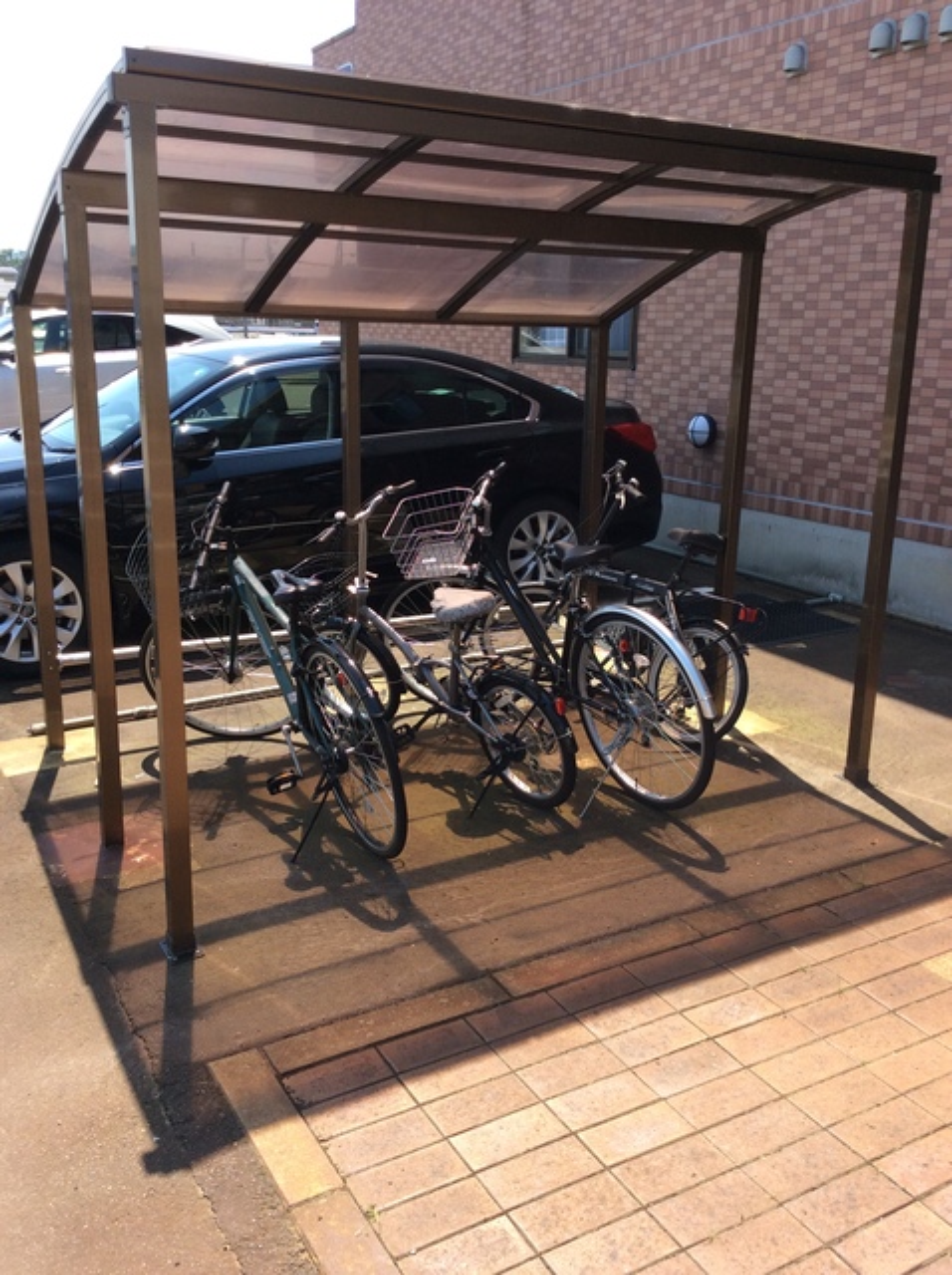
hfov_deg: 44.1
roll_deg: -1.1
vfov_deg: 56.9
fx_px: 1177
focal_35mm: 32
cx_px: 476
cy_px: 638
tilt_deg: -15.0
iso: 32
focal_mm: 3.3
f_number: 2.4
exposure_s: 1/572
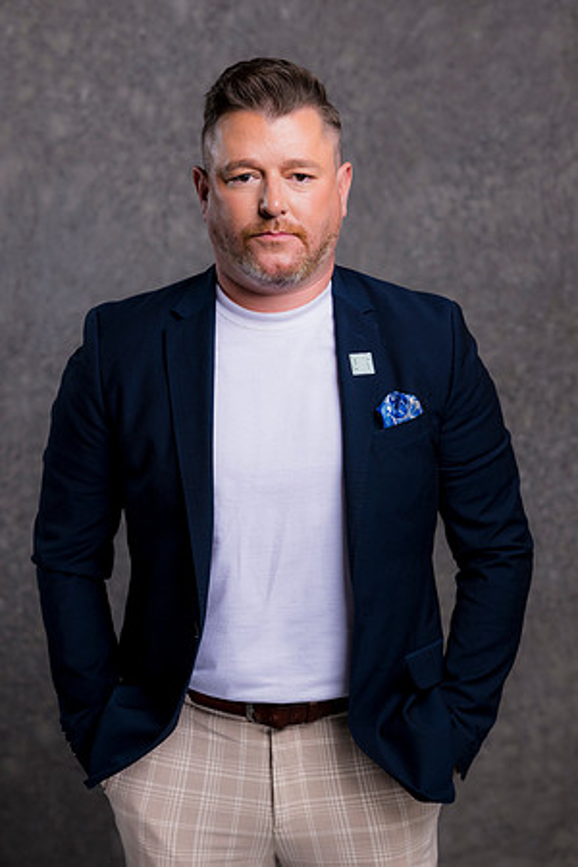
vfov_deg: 23.9
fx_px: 2047
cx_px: 289
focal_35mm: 85
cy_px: 434
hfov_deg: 16.1
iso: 100
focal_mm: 85
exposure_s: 1/200
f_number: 5
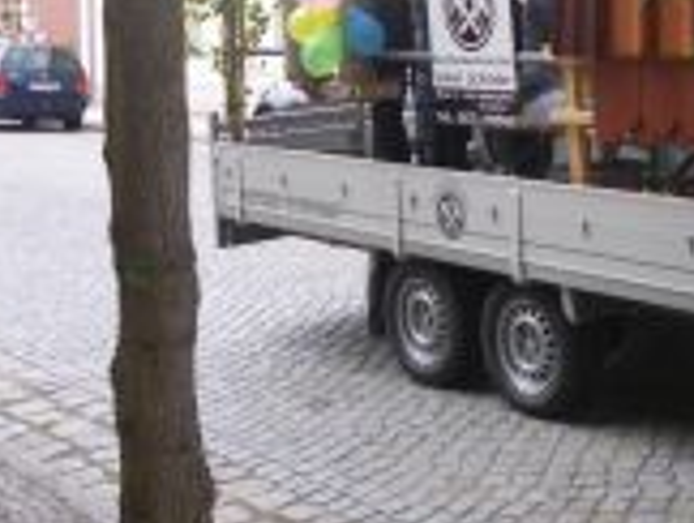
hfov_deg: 26.8
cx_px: 673
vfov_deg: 20.6
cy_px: -17
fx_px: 1385
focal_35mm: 69
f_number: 2.7
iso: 100
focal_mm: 5
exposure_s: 1/400
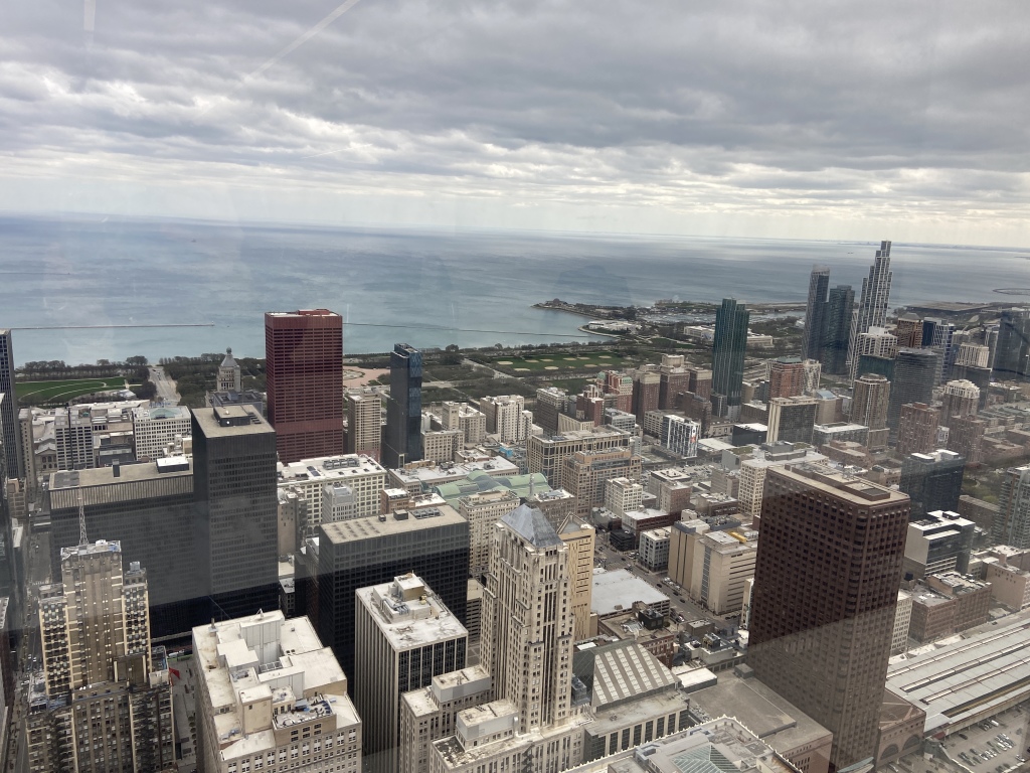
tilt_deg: -12.3
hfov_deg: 67.3
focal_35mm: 26
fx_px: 774
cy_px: 386
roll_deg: -2.4
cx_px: 515
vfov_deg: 53.1
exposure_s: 1/397
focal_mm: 4.25
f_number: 1.8
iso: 32
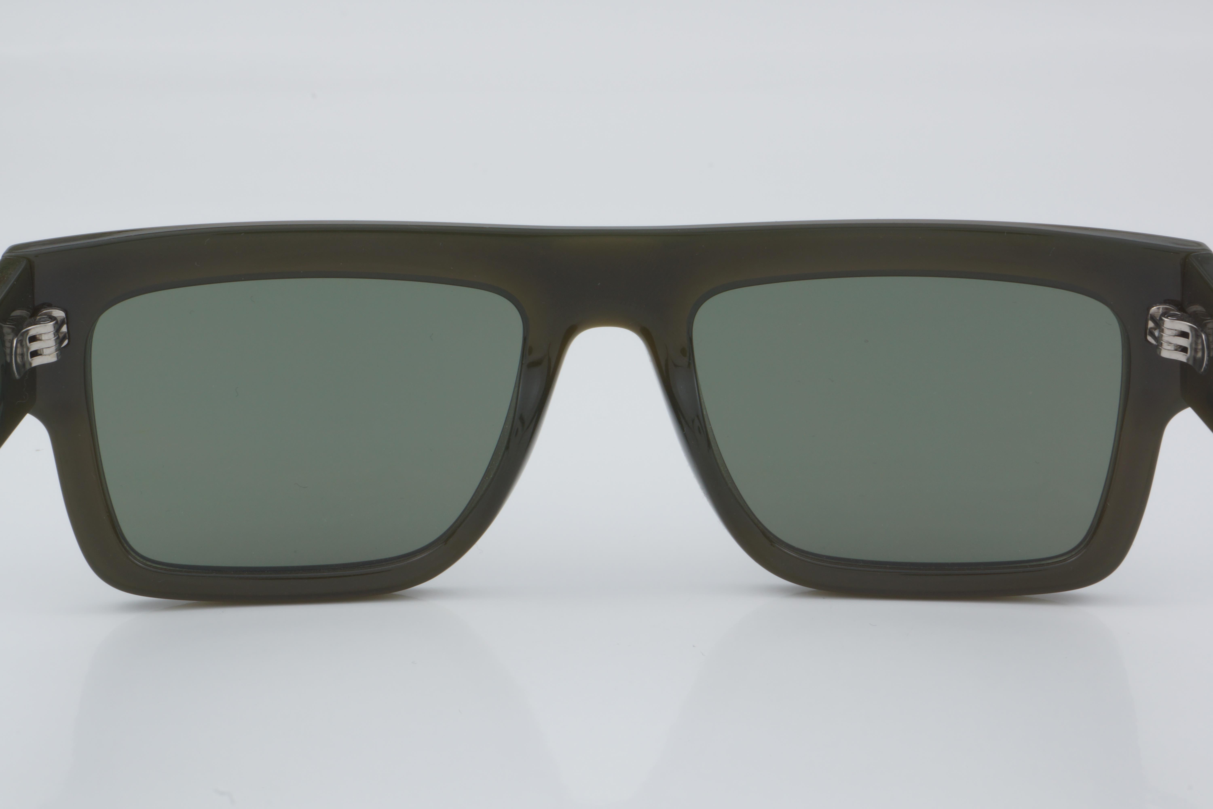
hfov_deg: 24.6
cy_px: 404
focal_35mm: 82
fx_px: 2780
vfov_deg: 16.6
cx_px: 606
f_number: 32
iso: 100
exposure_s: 1/4
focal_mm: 55
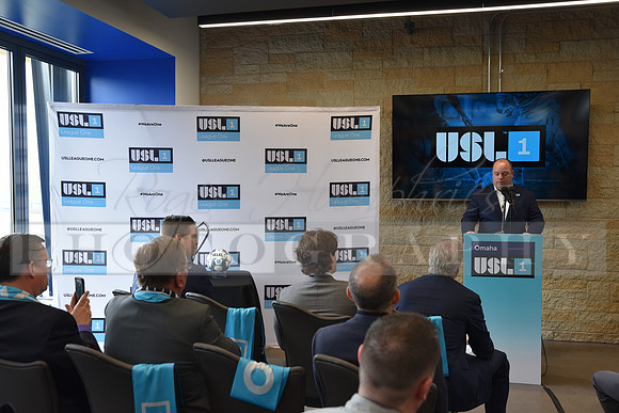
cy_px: 206
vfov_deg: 37.9
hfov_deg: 54.4
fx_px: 602
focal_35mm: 35
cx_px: 310
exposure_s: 1/60
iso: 400
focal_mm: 35
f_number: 4
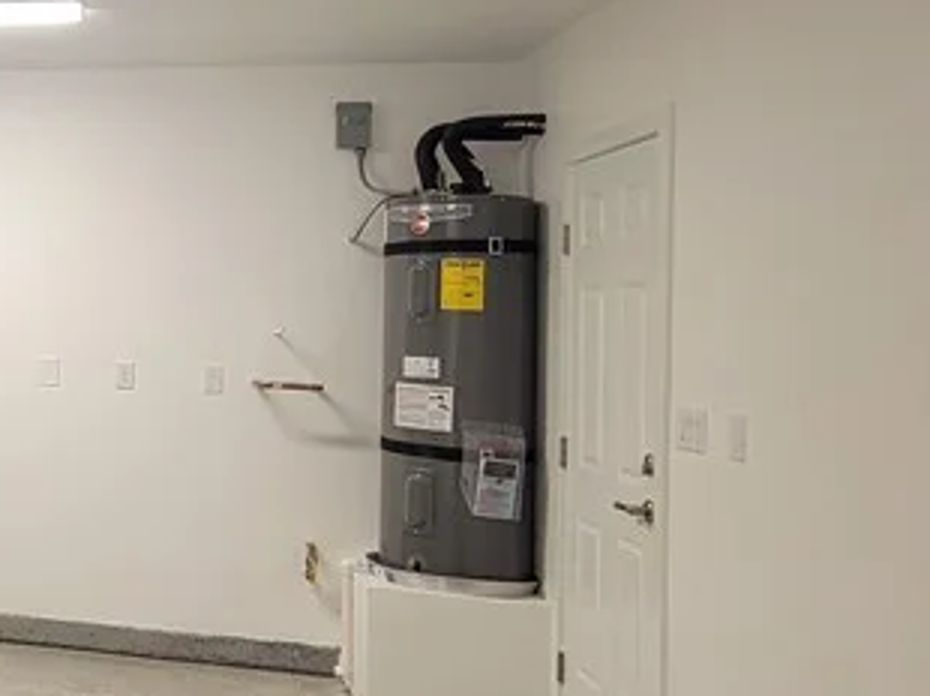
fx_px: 1154
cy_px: 273
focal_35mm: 43
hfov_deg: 33.5
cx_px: -246
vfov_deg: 33.4
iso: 160
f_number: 2.2
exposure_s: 1/60
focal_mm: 2.2
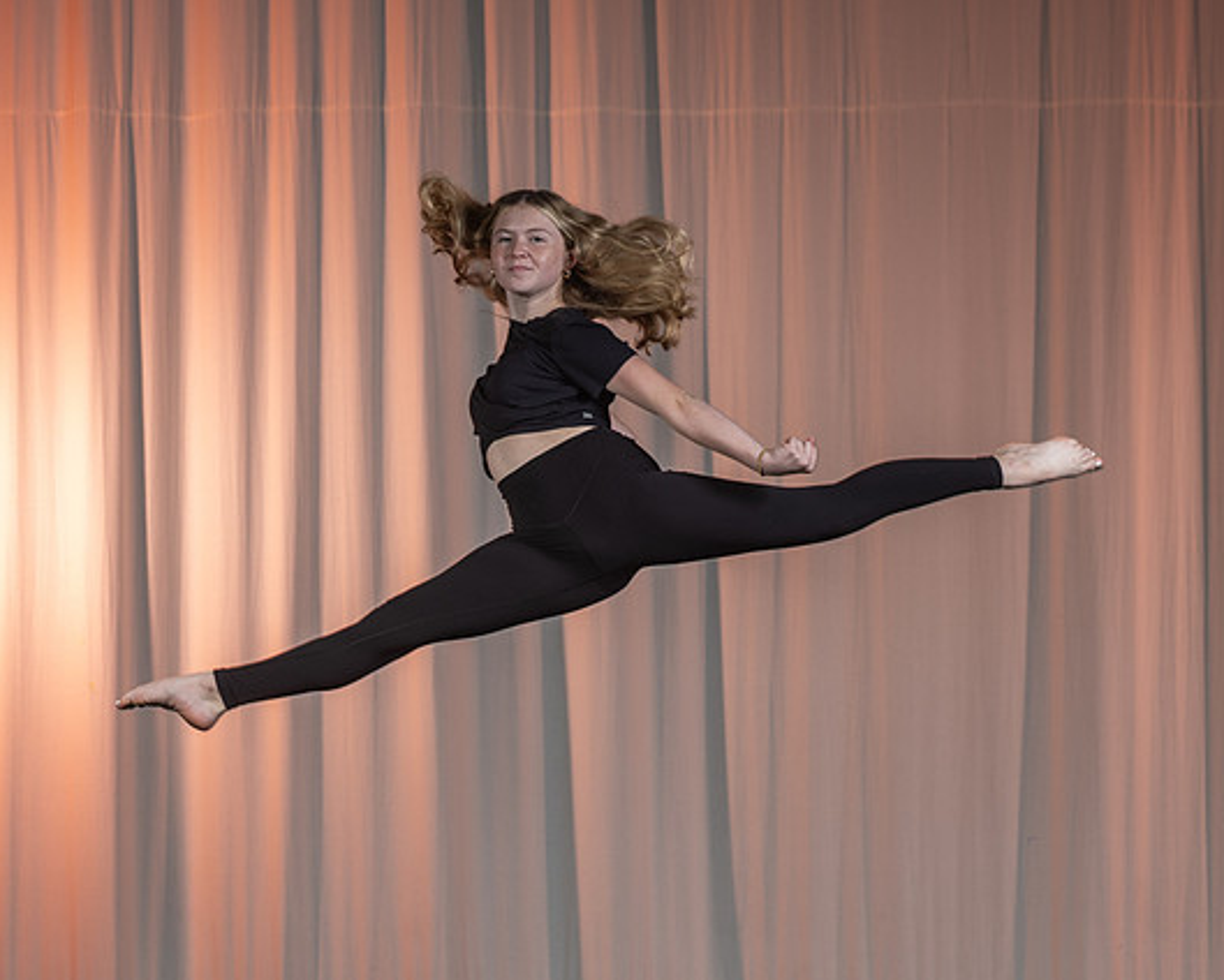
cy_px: 661
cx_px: 308
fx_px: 5257
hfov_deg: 13.2
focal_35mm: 145
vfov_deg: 10.7
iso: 125
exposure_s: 1/160
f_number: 5
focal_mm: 70
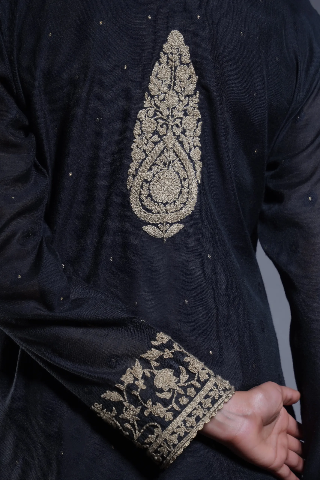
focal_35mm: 261
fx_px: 3479
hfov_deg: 5.3
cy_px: 240
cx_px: 160
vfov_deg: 7.9
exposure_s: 1/160
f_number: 5.6
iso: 640
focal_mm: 174
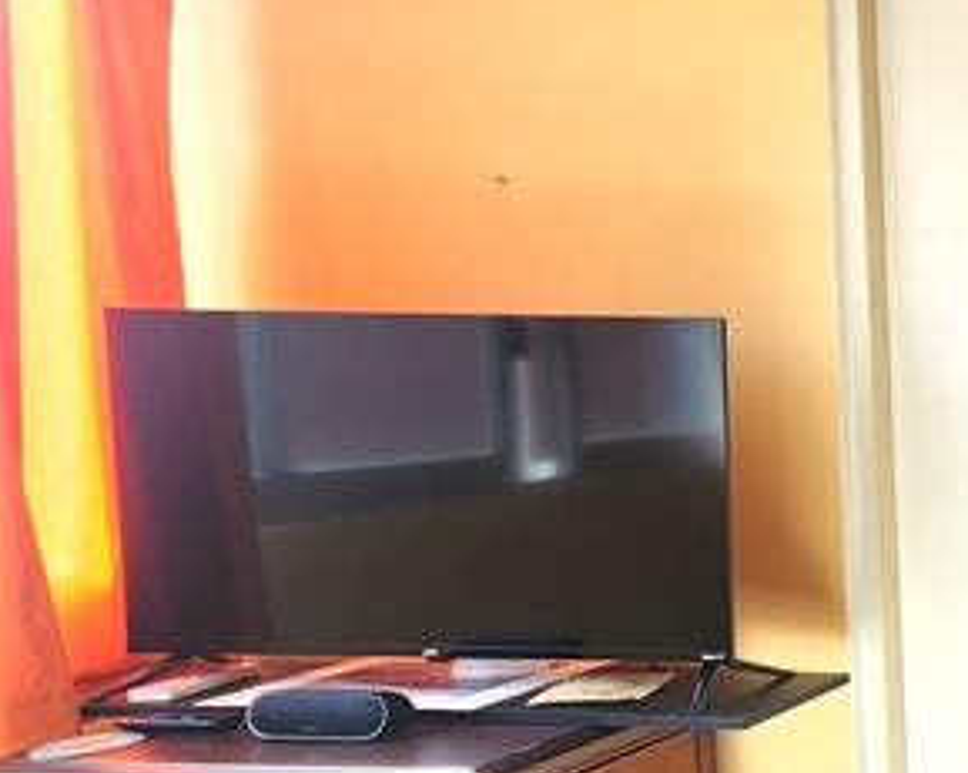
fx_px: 1289
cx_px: 1708
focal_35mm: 45
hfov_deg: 23.1
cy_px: 442
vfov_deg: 33.4
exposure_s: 1/120
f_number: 2.2
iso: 64
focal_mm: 2.2
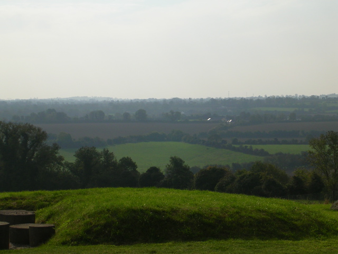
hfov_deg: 17.1
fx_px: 1123
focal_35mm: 115
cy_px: 127
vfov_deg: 12.9
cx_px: 169
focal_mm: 17.4
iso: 50
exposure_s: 1/1100
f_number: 4.9
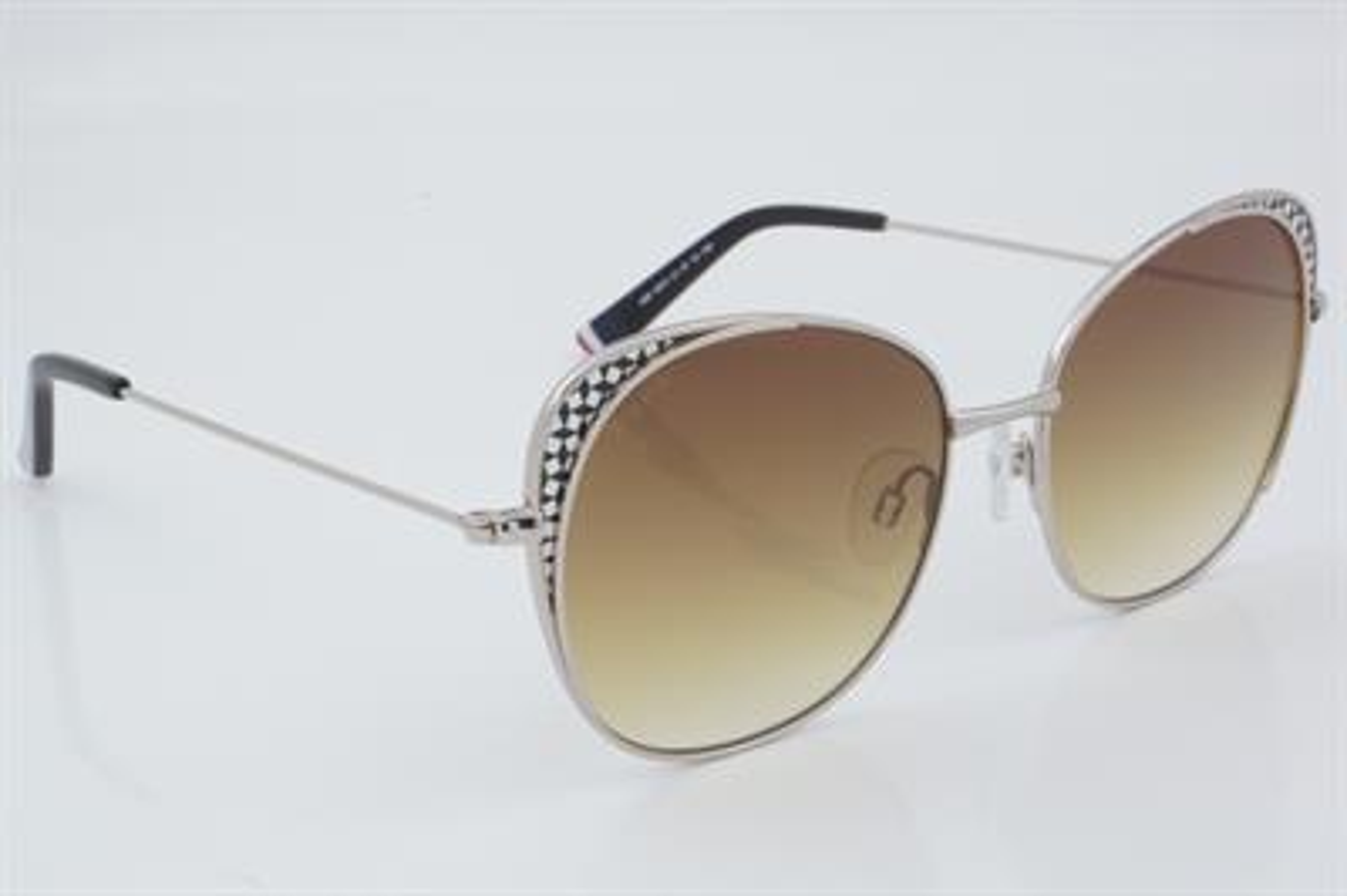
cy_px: 448
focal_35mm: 75
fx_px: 2804
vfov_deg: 18.2
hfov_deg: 27.0
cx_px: 674
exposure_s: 1/3
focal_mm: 50
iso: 100
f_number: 32
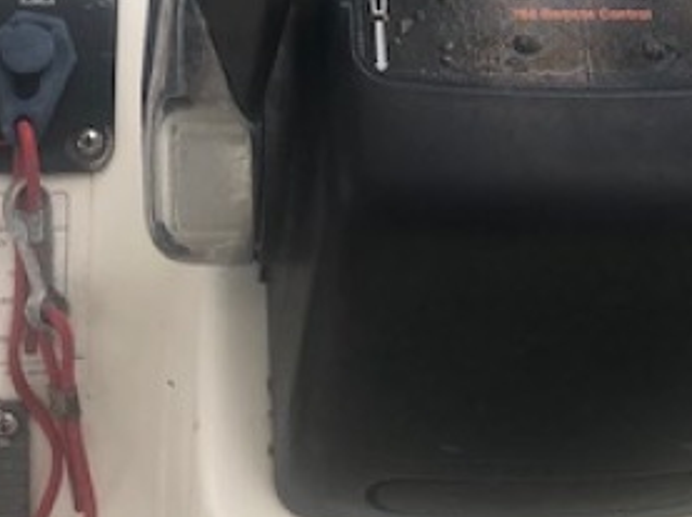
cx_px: 390
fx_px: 1617
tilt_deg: -24.9
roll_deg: -0.9
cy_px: -40
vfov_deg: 17.6
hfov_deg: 24.1
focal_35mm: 81
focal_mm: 3.99
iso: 20
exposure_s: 1/428
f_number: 1.8
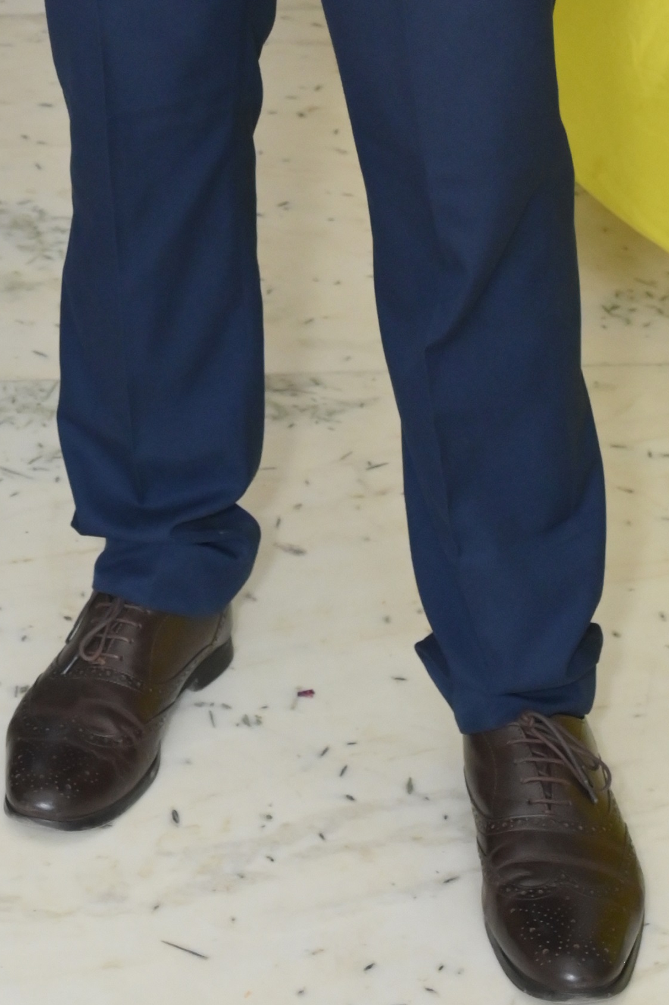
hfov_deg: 11.7
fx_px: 3239
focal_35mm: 116
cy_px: -599
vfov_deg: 15.9
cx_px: -7
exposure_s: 1/160
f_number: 7.1
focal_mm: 36
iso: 1600
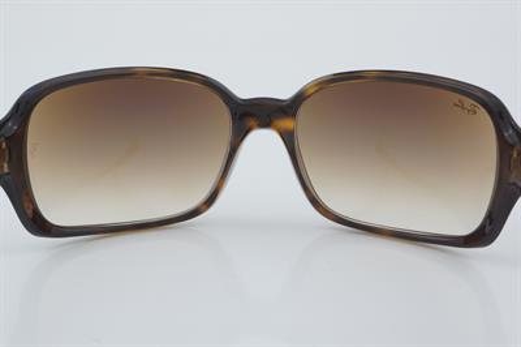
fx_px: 1193
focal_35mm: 82
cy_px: 174
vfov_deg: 16.5
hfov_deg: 24.6
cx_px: 260
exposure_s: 1/4
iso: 100
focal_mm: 55
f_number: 32
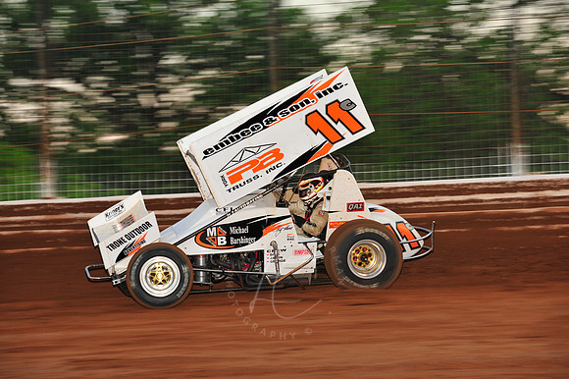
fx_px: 2290
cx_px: 284
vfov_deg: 9.5
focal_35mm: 145
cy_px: 190
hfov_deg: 14.2
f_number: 7.1
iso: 800
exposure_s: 1/320
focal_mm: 145
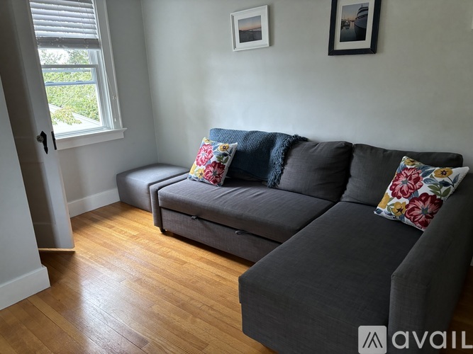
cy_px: 177
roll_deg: +2.4
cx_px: 236
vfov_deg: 53.0
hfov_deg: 67.3
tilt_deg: -15.3
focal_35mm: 26
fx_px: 355
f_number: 1.6
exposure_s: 1/60
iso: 200
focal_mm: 5.96
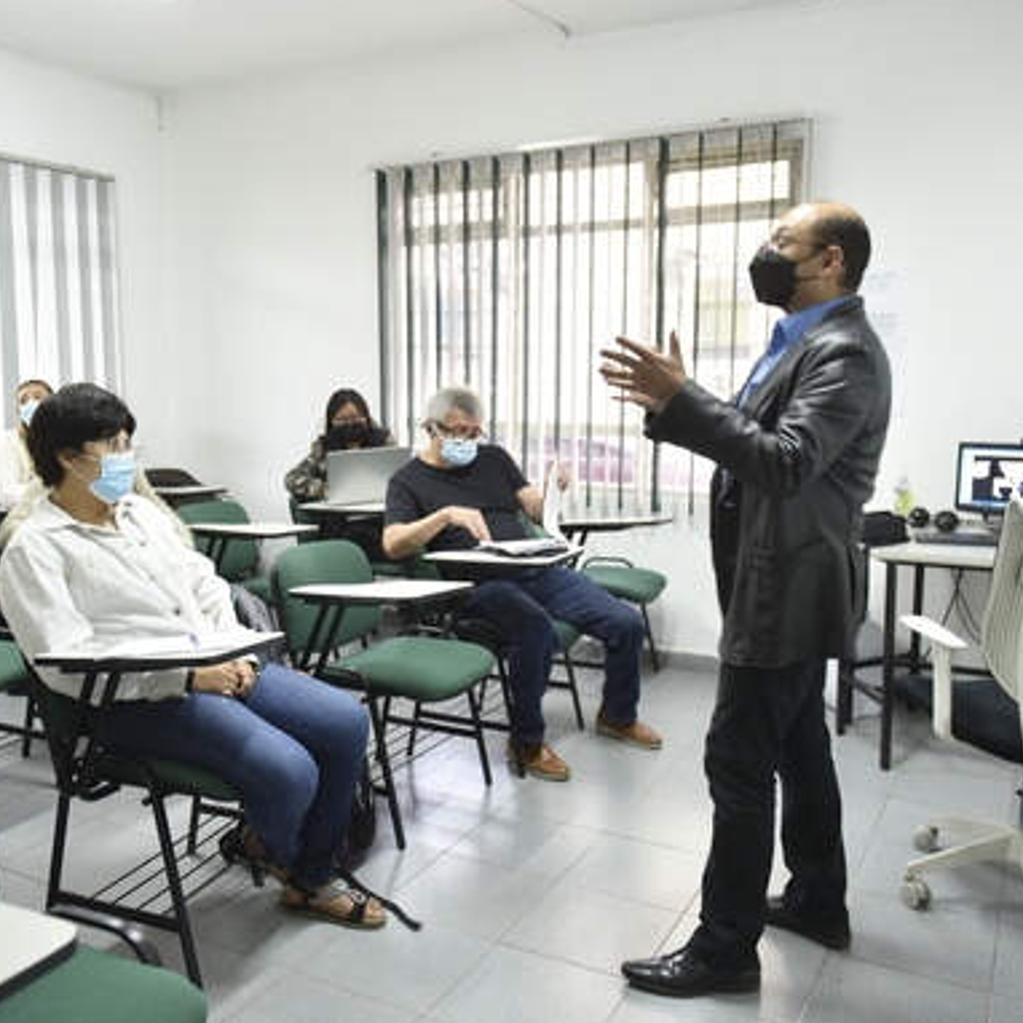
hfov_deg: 52.4
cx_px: 442
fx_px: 1036
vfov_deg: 52.5
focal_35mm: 31
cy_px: 507
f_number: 3.2
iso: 1000
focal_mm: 24
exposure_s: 1/30
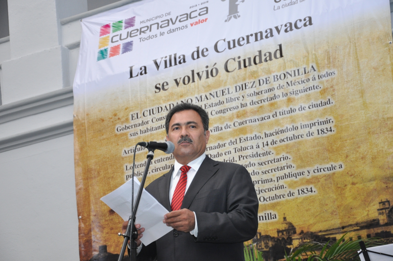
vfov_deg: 14.7
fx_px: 1014
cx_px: 196
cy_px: 130
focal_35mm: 93
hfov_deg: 21.9
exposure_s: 1/125
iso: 800
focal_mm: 62
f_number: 5.3
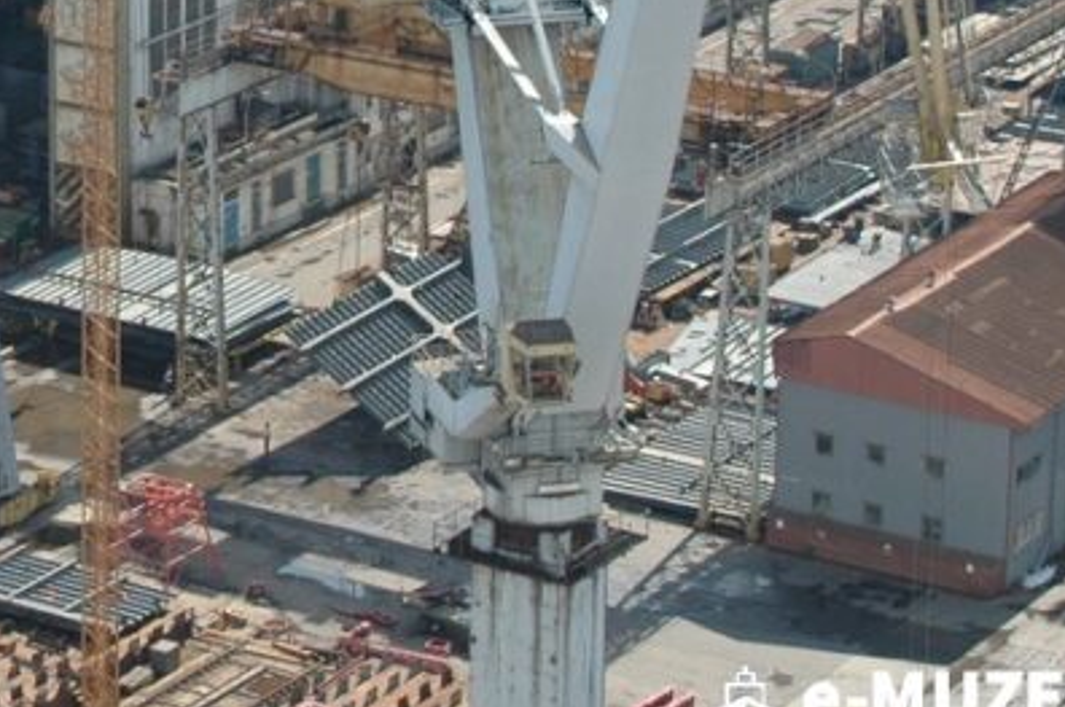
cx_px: -156
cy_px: -133
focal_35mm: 163
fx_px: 4816
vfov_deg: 8.3
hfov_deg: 12.4
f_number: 8
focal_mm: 42
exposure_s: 1/250
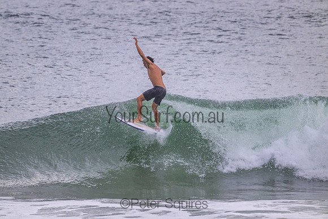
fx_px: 7290
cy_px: 110
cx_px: 164
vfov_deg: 1.7
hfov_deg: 2.6
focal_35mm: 800
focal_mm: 800
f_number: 11
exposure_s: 1/2000
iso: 3600
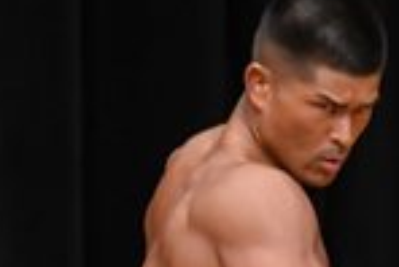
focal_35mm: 1492
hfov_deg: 1.4
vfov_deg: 0.9
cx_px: 271
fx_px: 16552
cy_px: 583
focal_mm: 190
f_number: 5.6
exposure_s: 1/400
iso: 3200
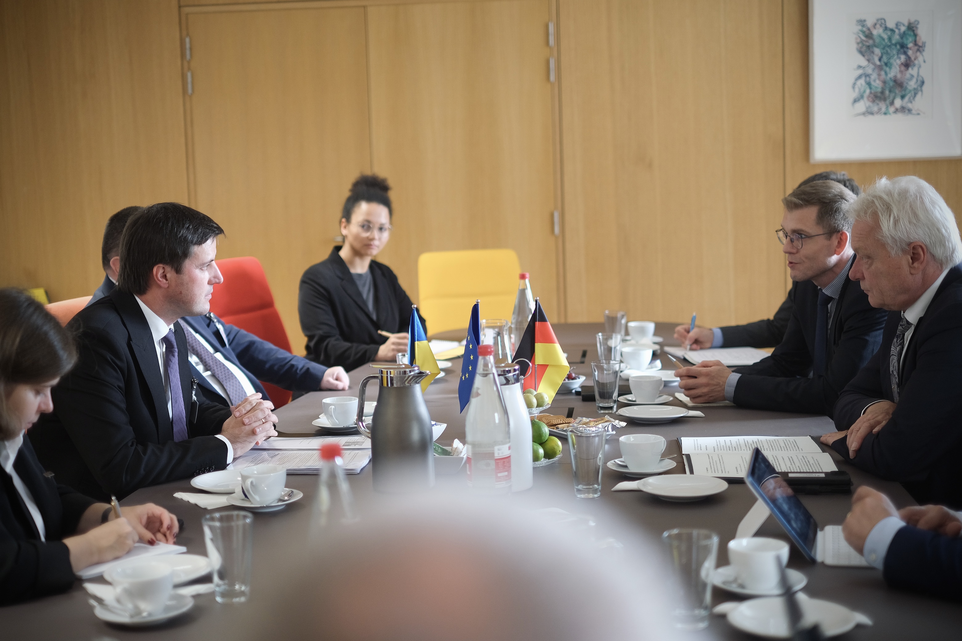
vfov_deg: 25.5
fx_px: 1416
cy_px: 320
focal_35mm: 53
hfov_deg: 37.5
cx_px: 481
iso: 500
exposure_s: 1/125
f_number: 1.4
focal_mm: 35
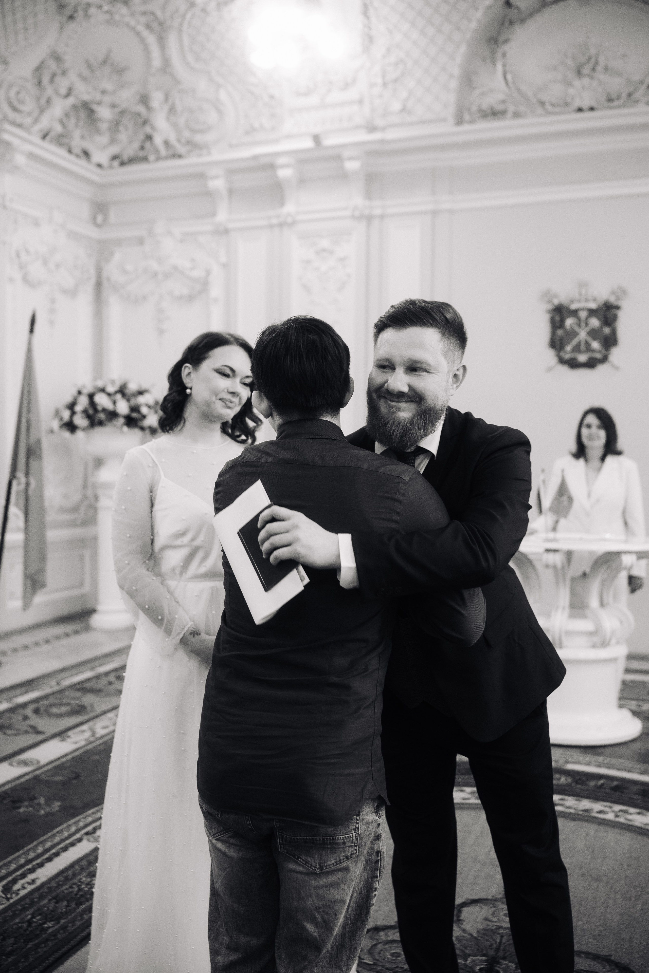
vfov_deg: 54.4
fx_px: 946
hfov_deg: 37.9
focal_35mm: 35
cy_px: 486
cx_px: 324
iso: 1600
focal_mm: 35
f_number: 2.5
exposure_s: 1/160
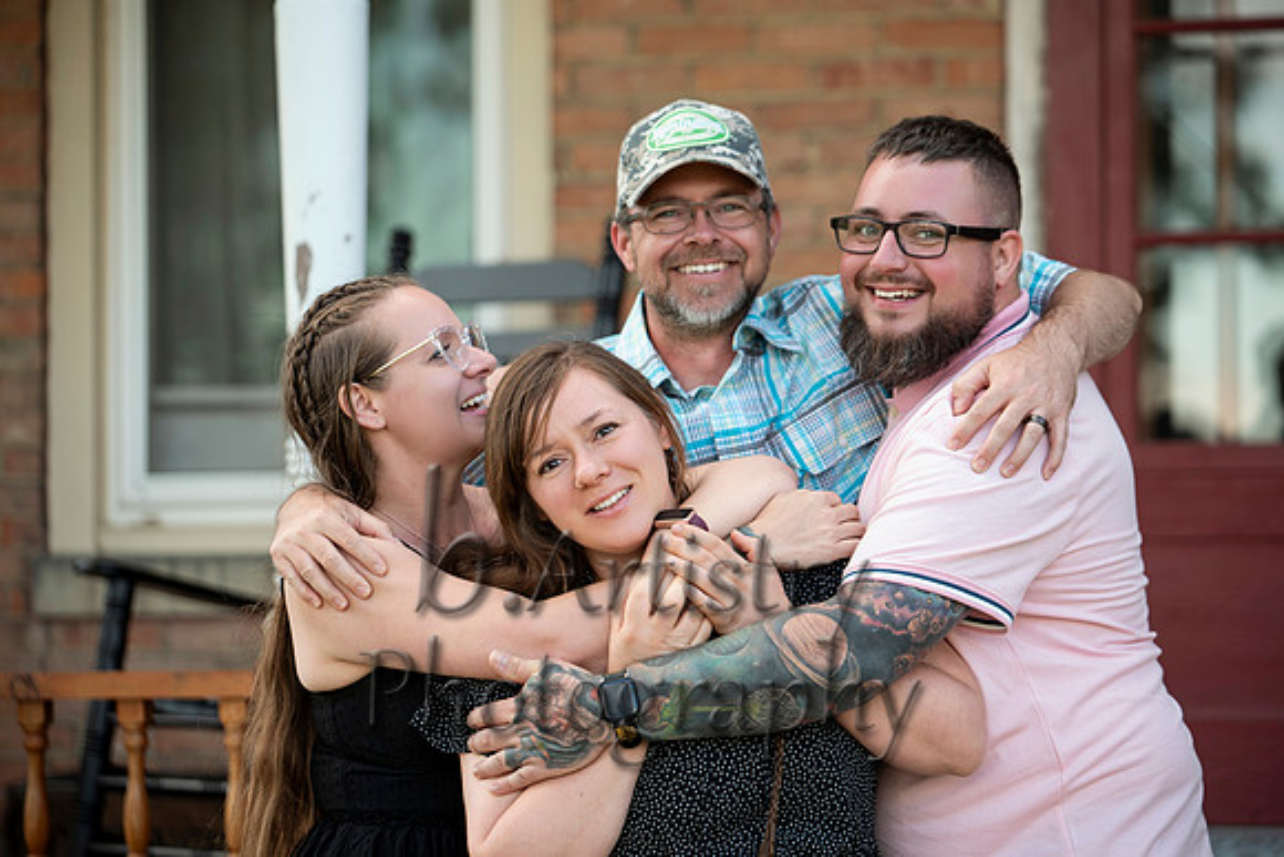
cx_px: 642
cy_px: 428
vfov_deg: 10.6
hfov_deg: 15.8
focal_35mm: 130
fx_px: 4638
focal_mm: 130
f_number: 2.8
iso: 200
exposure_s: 1/250
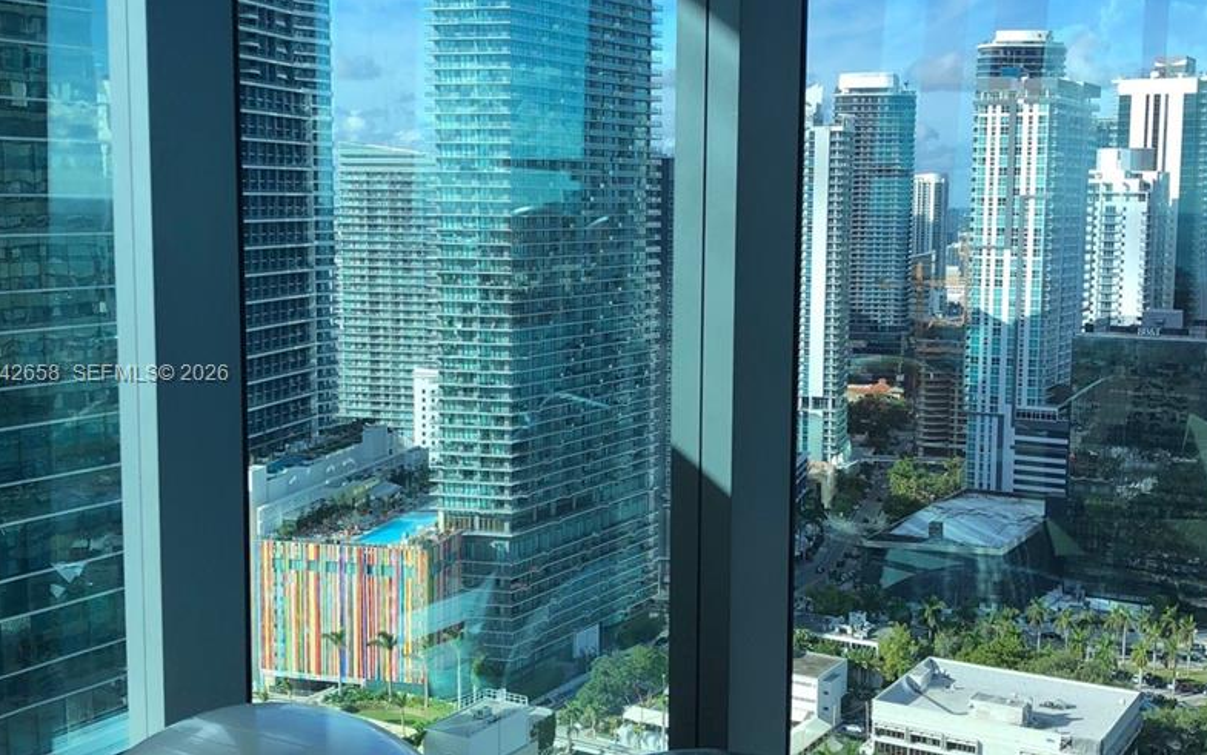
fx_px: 1546
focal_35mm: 47
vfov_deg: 27.4
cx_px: 637
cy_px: 375
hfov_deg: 42.6
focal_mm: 3.99
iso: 20
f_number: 1.8
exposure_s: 1/600
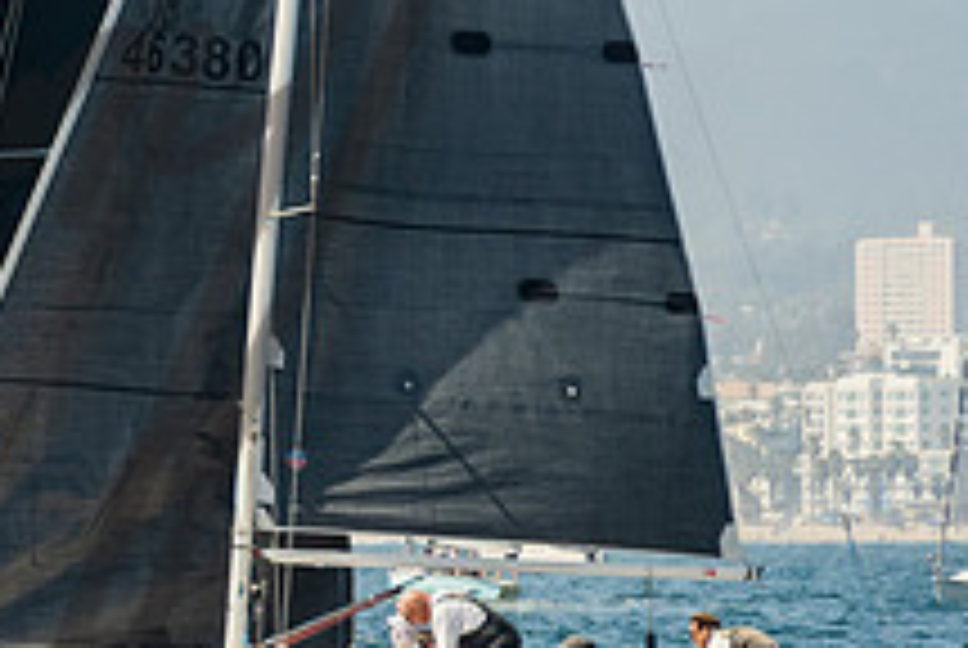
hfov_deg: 2.7
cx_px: -481
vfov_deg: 1.8
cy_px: 258
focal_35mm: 753
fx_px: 20275
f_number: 6.3
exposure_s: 1/800
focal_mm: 200
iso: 320
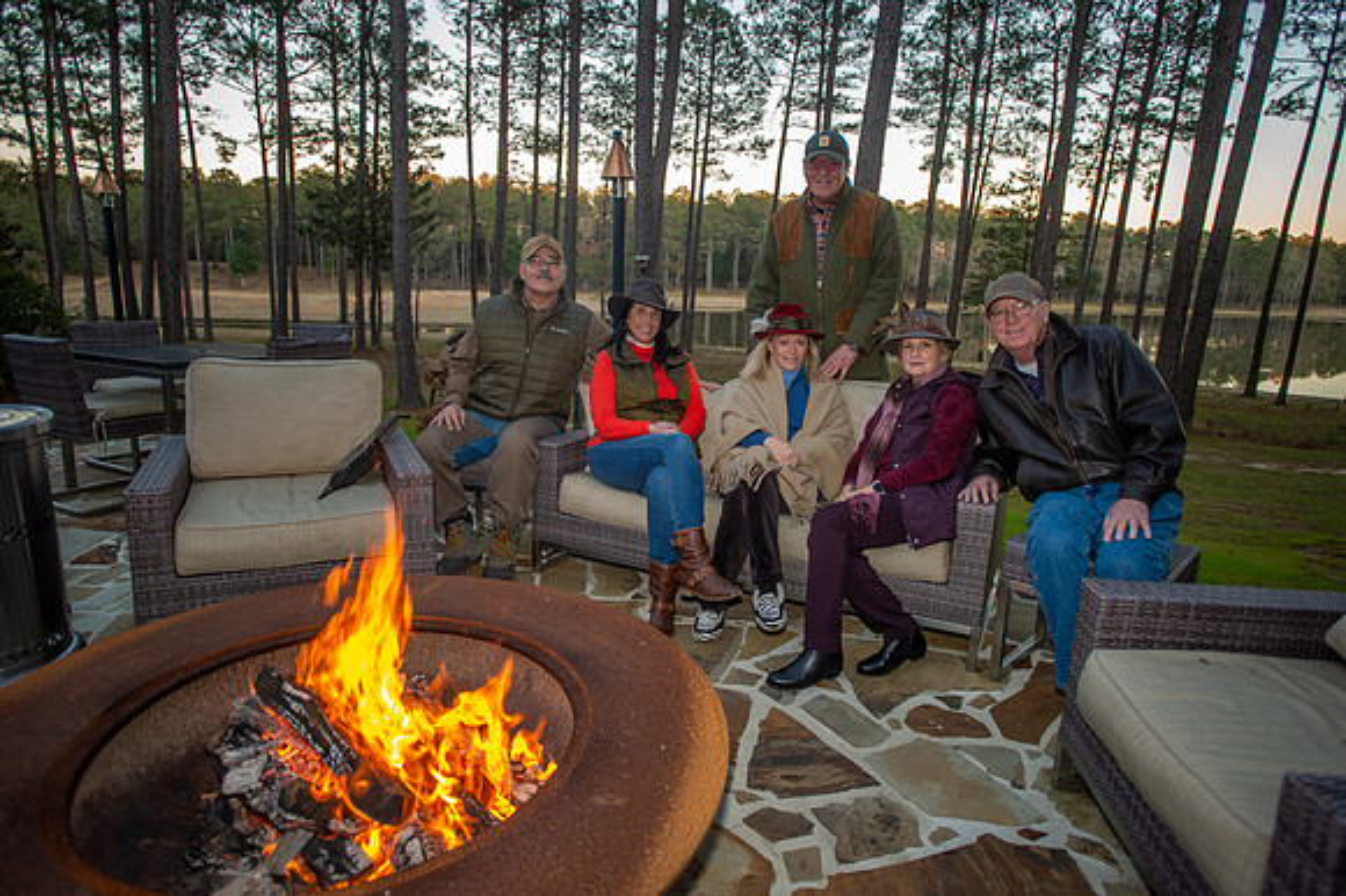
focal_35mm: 21
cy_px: 448
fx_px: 799
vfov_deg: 58.6
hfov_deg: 80.2
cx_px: 673
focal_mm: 20
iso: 160
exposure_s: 1/60
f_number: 2.8
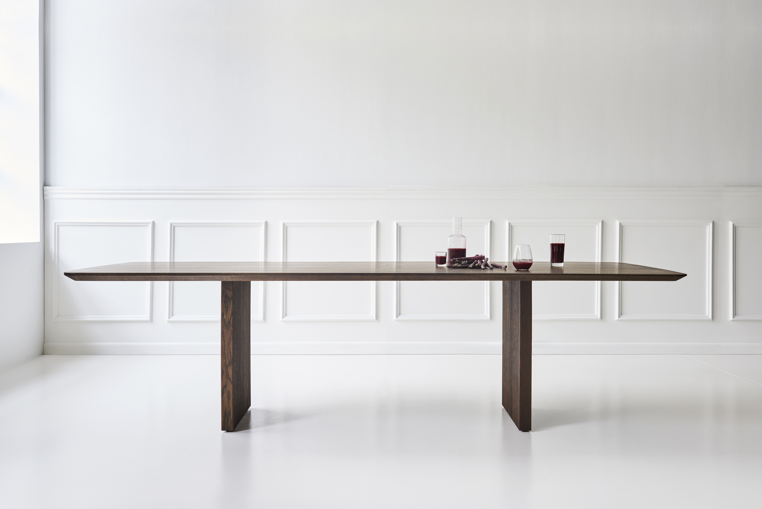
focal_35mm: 38
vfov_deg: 35.1
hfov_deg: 50.7
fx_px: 805
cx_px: 381
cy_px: 254
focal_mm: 38
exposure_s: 1.3
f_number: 8
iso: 100
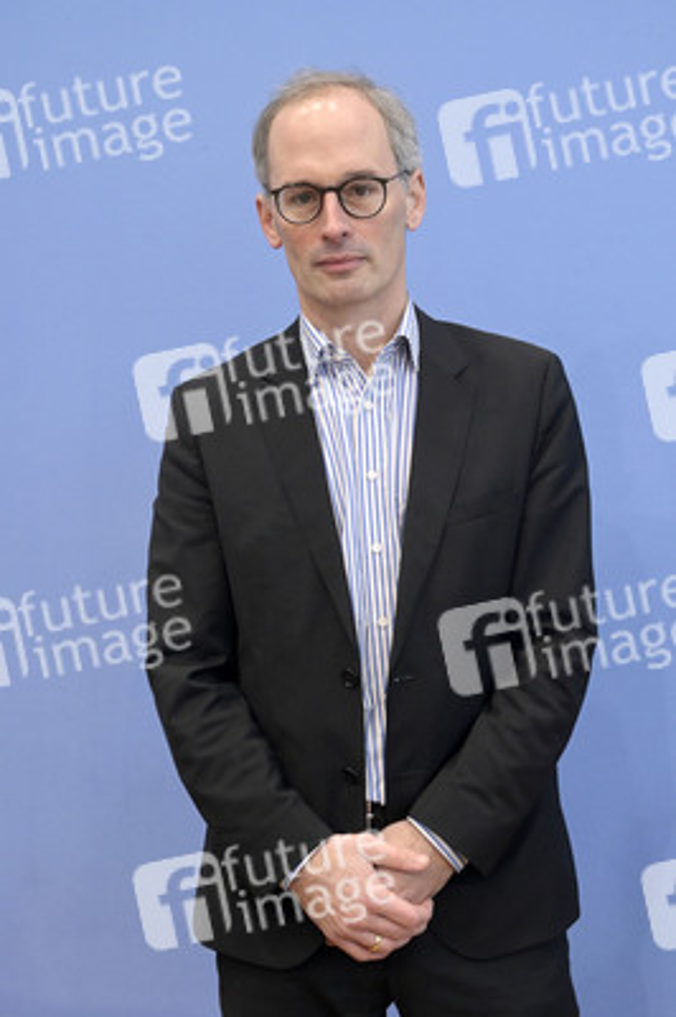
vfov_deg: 36.3
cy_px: 508
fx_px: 1552
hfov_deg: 24.6
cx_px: 338
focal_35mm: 55
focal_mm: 55
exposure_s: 1/400
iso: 3200
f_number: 5
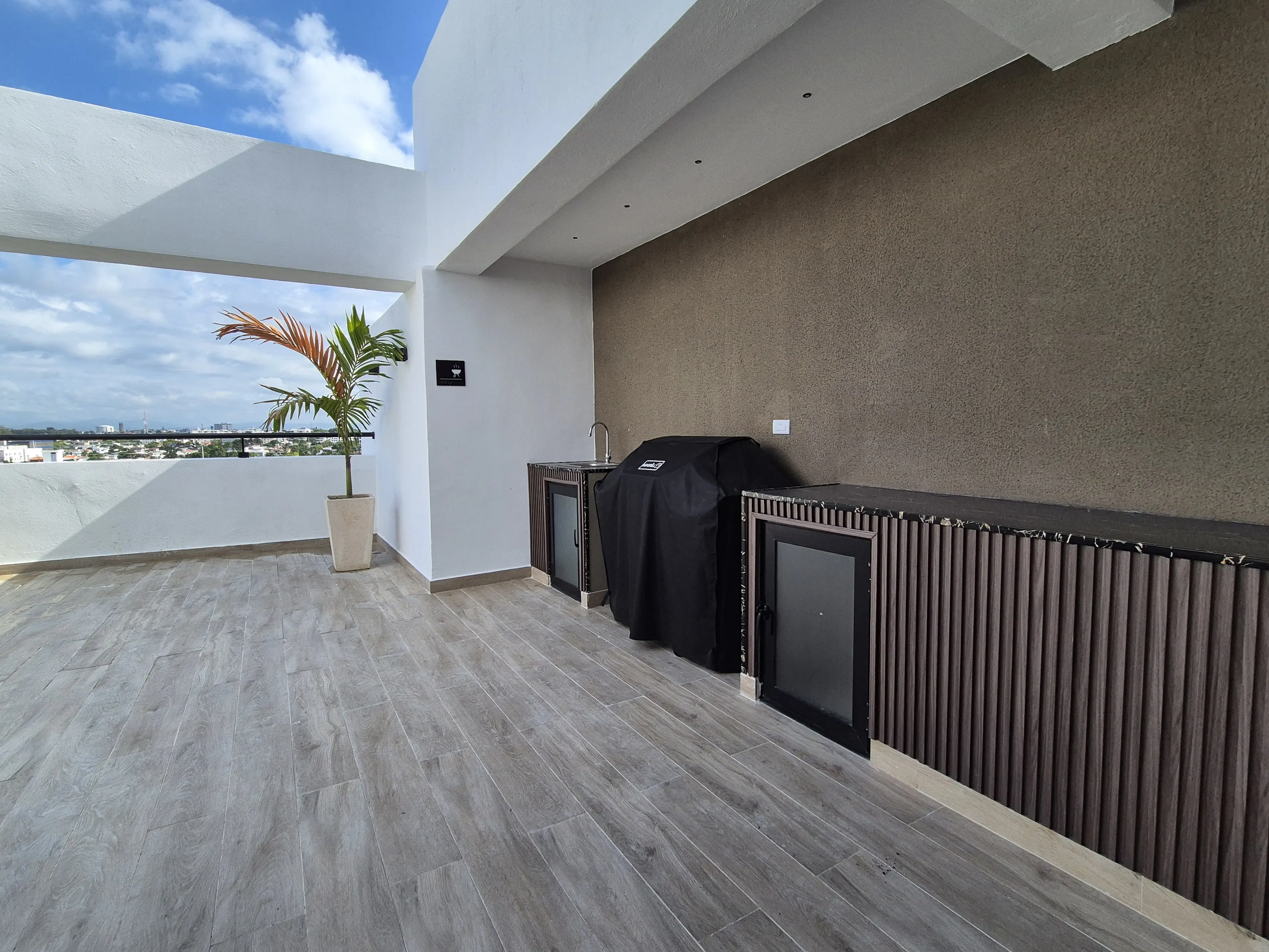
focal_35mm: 15
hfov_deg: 98.2
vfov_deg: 81.7
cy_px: 483
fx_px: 550
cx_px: 620
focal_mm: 2.2
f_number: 2.2
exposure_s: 1/1996
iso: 80
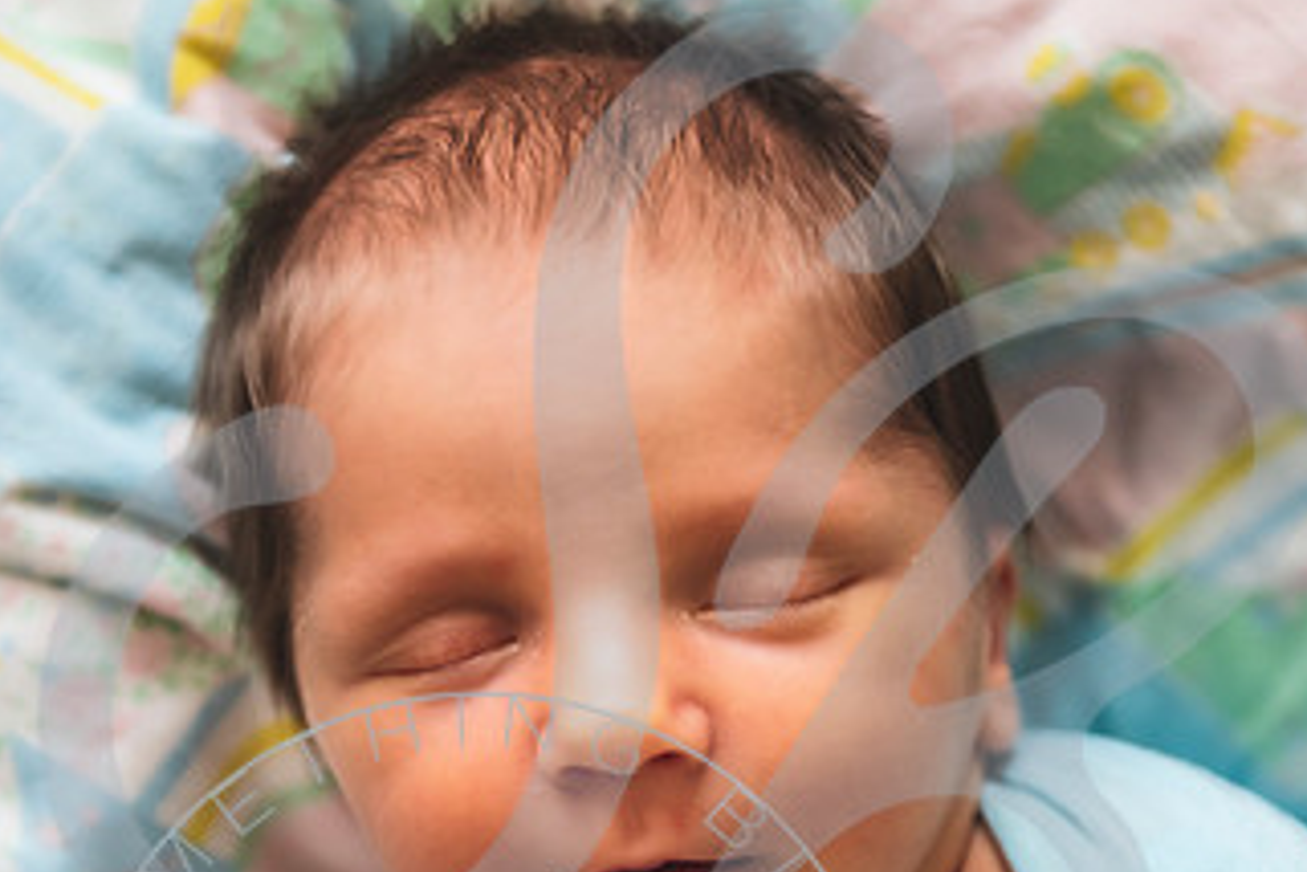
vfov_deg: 12.2
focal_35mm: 112
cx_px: 684
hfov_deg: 18.3
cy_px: 768
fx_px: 4066
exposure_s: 1/125
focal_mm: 62
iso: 1000
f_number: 2.8
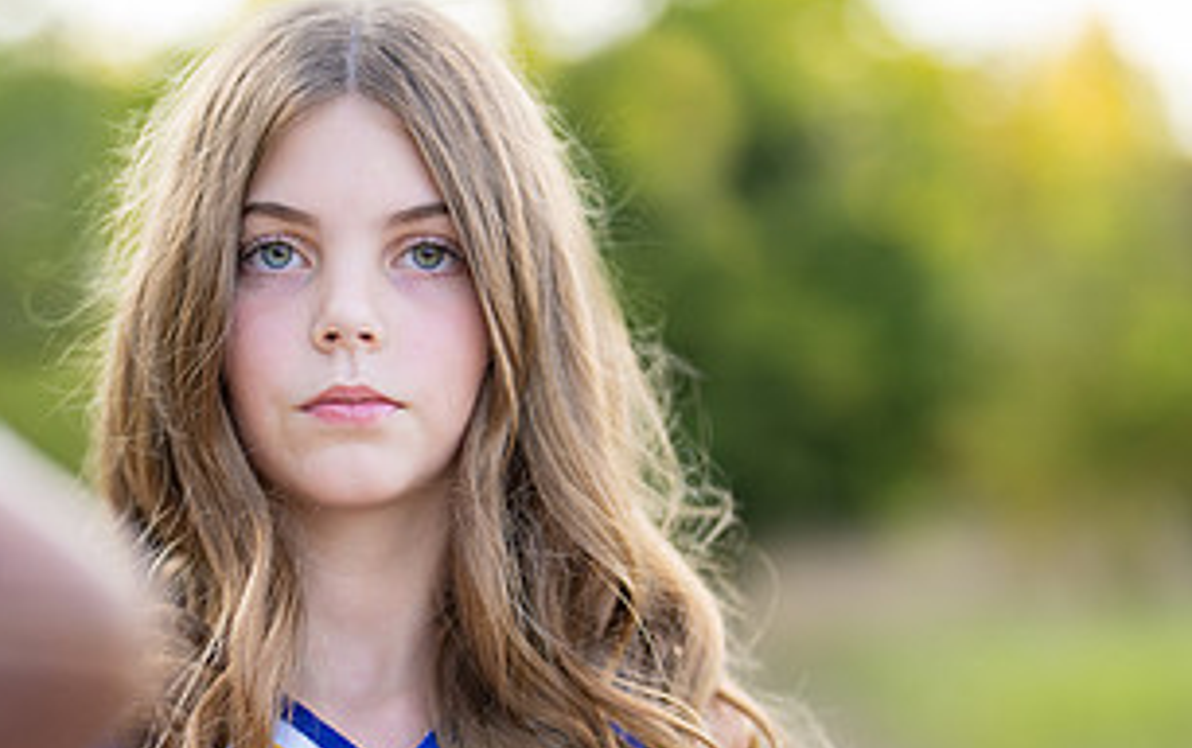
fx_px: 3675
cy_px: 581
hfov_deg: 18.4
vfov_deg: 11.6
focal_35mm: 113
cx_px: 409
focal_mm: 50
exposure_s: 1/800
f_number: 1.2
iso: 100
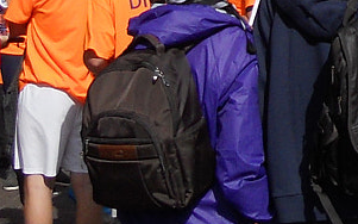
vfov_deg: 8.3
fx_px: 1483
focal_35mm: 152
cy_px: -201
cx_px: 433
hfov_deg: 13.4
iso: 80
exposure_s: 1/1500
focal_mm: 4.9
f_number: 3.2
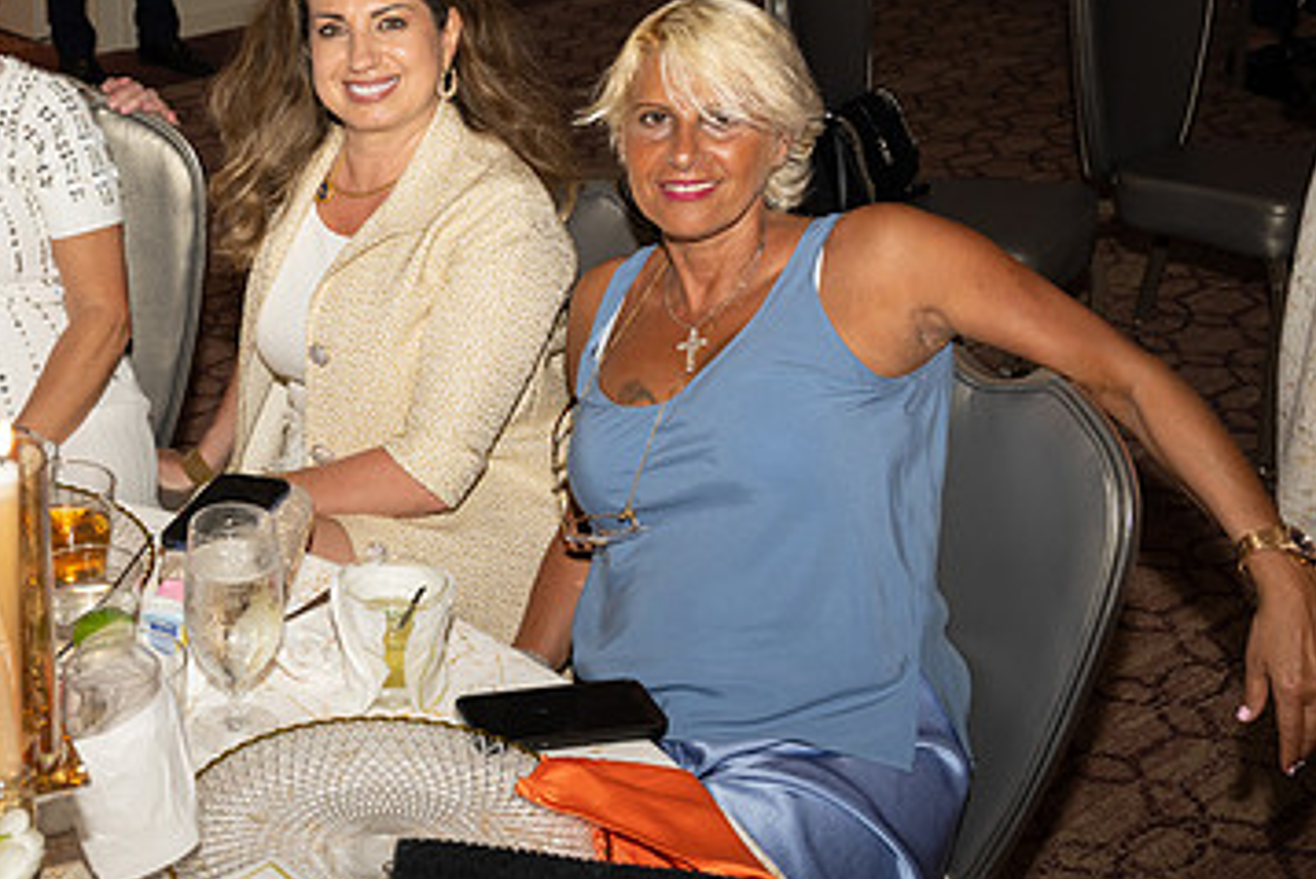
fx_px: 2194
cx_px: 265
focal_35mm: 60
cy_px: 307
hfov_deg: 32.5
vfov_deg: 22.6
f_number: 5.6
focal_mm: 37
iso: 800
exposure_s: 1/100
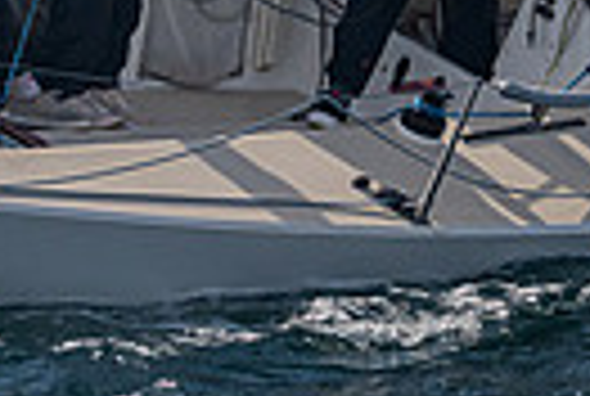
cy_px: -347
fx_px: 14669
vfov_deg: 1.5
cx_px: 458
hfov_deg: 2.3
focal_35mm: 893
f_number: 6.3
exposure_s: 1/3200
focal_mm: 165
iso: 320
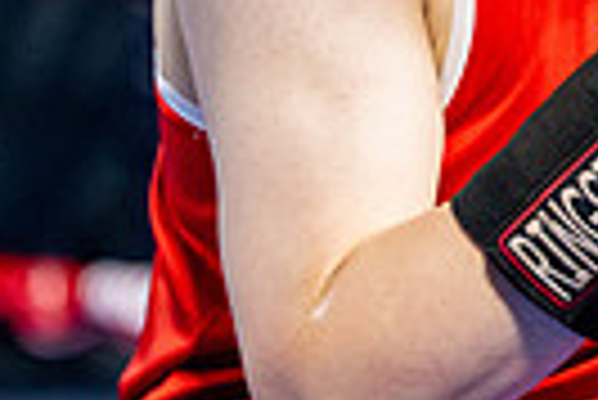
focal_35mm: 436
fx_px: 7250
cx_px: 809
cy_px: -47
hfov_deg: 4.7
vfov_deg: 3.2
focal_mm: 100
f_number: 2
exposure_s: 1/1000
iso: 4000
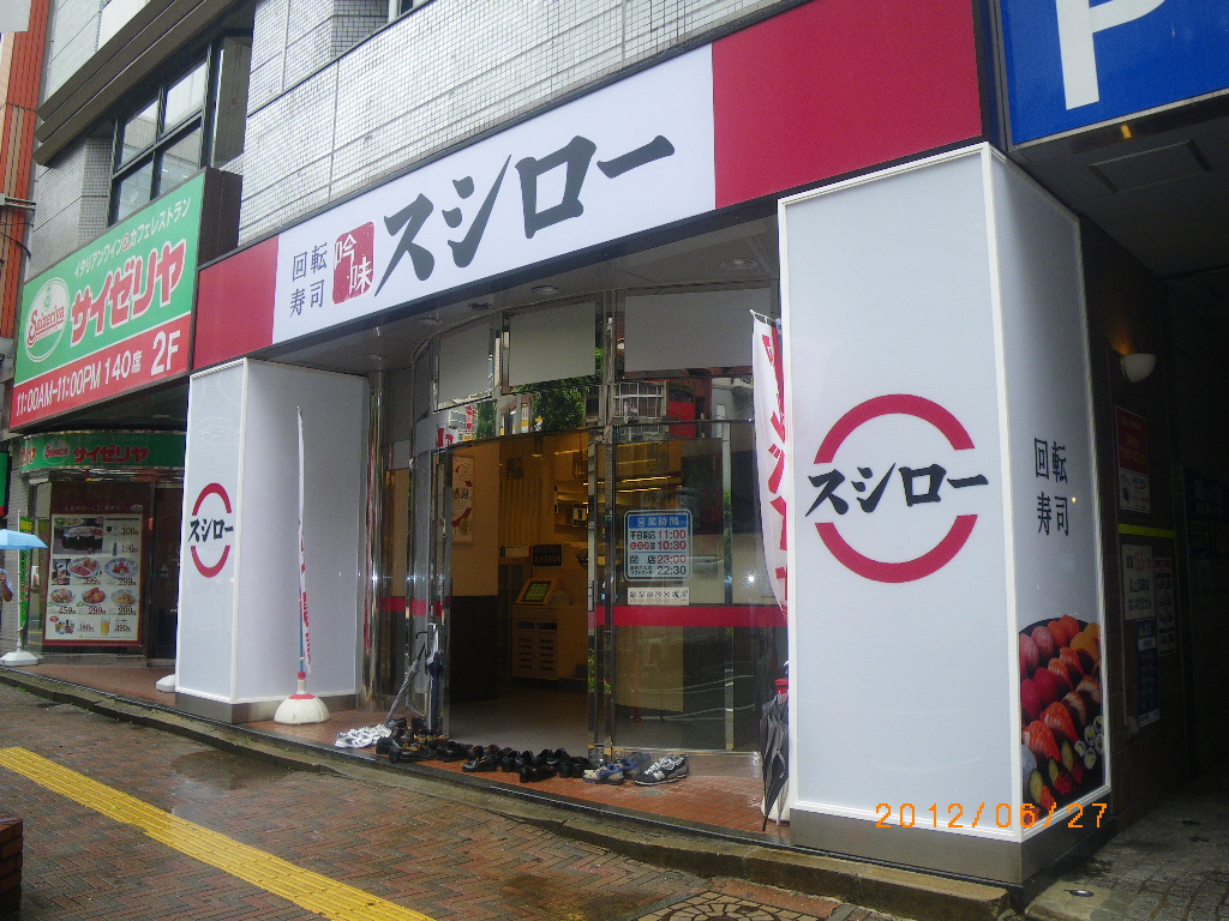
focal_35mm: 28
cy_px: 460
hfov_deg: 63.4
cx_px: 614
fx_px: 994
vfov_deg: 49.7
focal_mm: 5
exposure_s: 1/50
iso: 80
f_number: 3.5
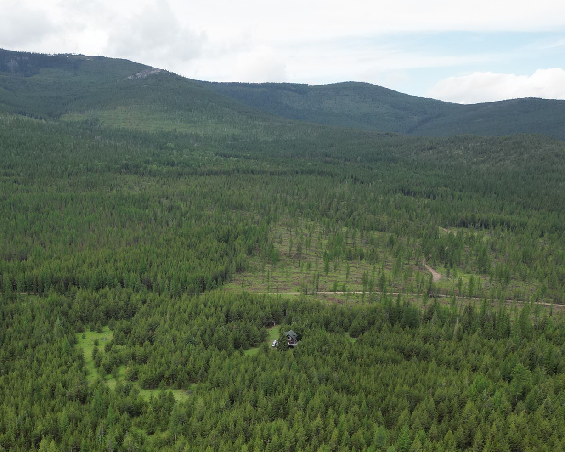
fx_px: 652
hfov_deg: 46.4
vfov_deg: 37.2
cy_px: 343
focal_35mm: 39
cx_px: 206
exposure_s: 1/2000
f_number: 1.7
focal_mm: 6.72
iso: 140
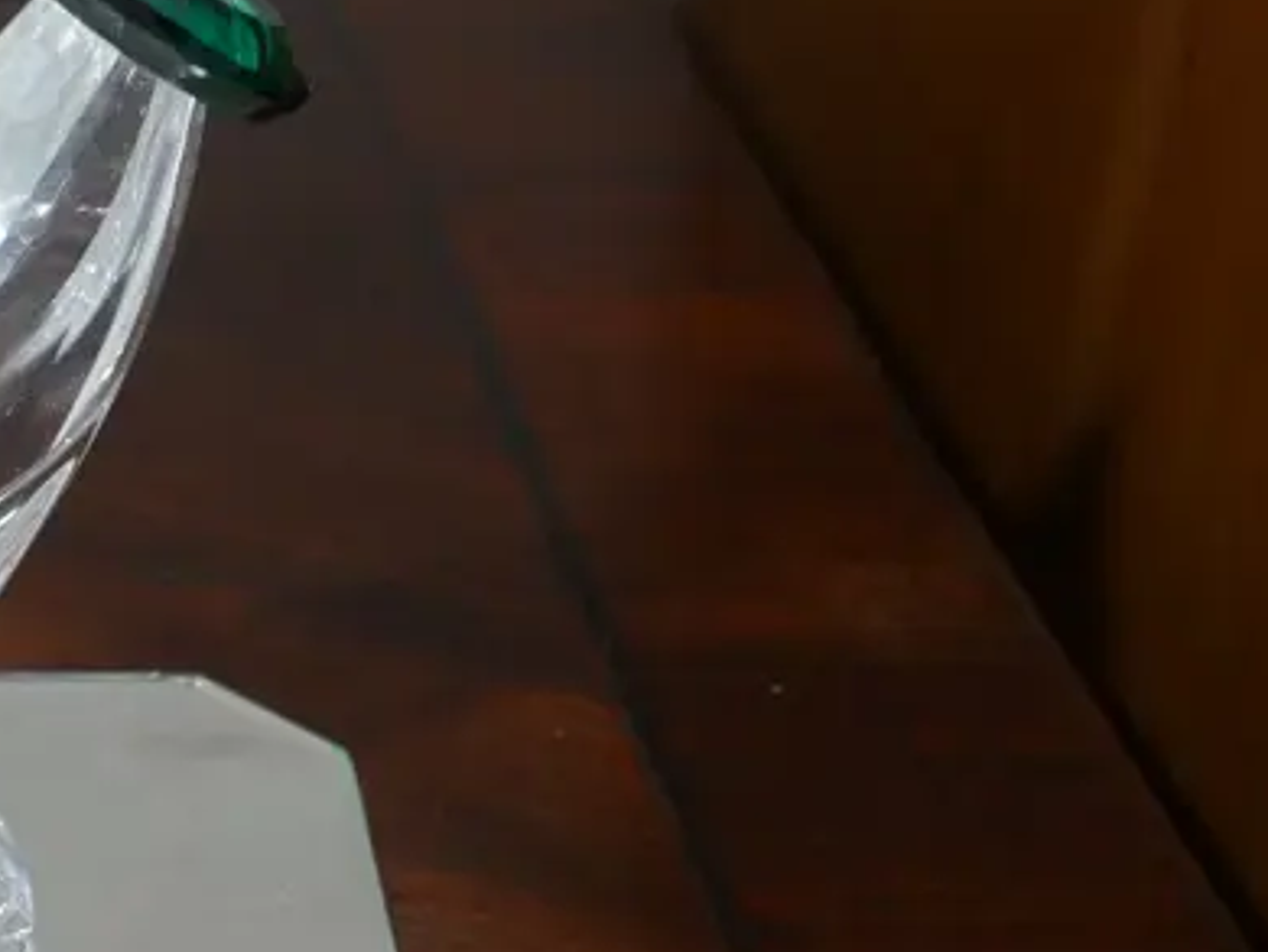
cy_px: 366
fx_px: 3849
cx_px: -371
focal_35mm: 105
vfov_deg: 14.1
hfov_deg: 17.6
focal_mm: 20
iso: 640
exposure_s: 1/60
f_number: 4.4
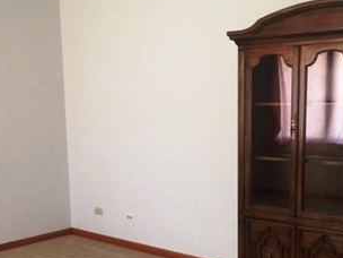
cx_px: 156
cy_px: 199
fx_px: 604
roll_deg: +0.1
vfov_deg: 23.7
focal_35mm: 61
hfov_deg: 31.7
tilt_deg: -11.2
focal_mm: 4.15
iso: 250
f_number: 2.2
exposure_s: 1/24
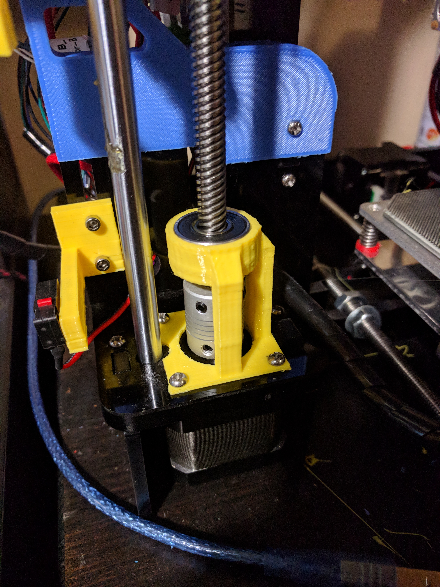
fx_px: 441
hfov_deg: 53.1
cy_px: 294
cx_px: 220
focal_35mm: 26
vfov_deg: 67.3
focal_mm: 4.67
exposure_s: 1/33.7
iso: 680
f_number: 2
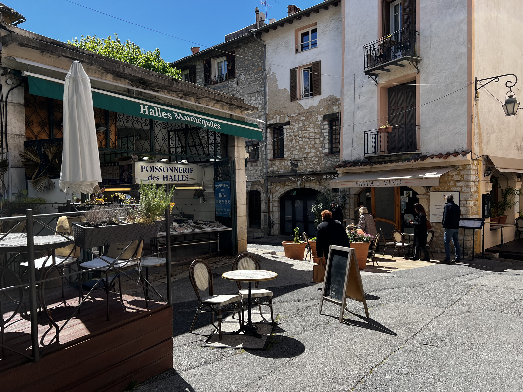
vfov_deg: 53.1
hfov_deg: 67.3
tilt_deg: -0.5
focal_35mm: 26
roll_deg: +1.7
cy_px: 196
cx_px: 262
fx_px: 393
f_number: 1.5
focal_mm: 5.7
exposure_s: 1/1869
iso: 50
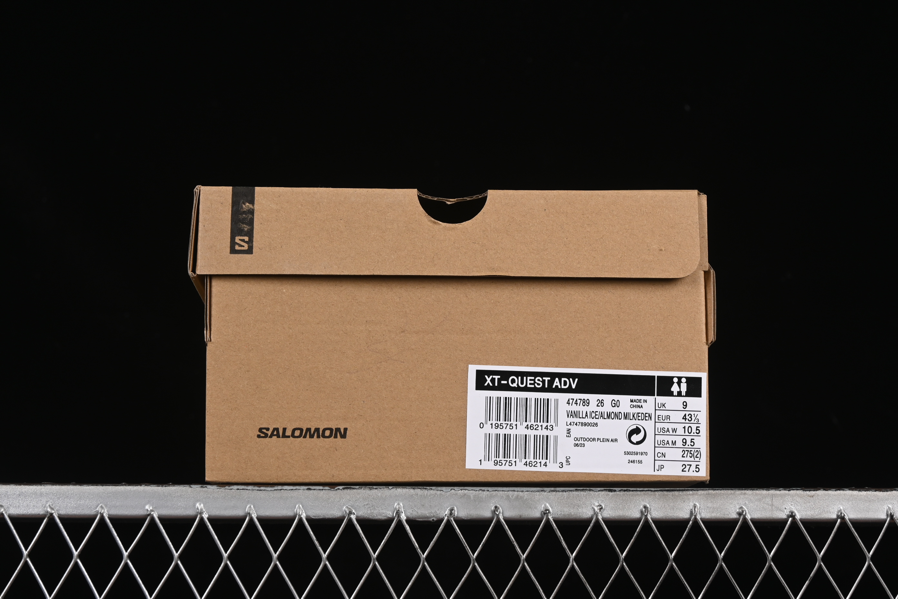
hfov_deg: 27.0
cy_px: 300
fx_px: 1871
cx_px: 449
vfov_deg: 18.2
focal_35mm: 75
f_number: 8
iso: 160
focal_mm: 50
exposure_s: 1/80
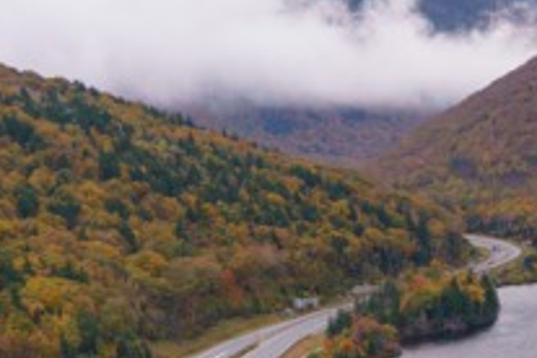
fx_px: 1864
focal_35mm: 125
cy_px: 200
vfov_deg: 11.0
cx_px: 711
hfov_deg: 15.5
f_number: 4
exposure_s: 1/250
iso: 160
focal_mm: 24
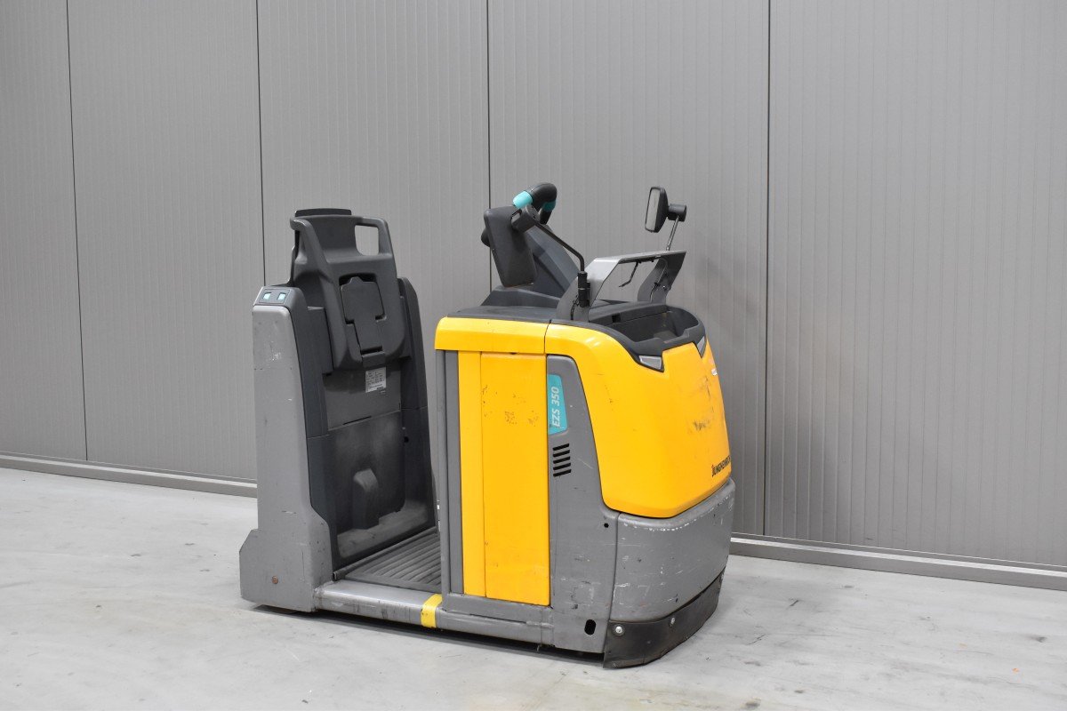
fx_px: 1245
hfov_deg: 46.4
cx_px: 534
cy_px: 356
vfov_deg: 31.9
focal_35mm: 42
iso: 1600
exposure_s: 1/40
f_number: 5.6
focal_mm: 28
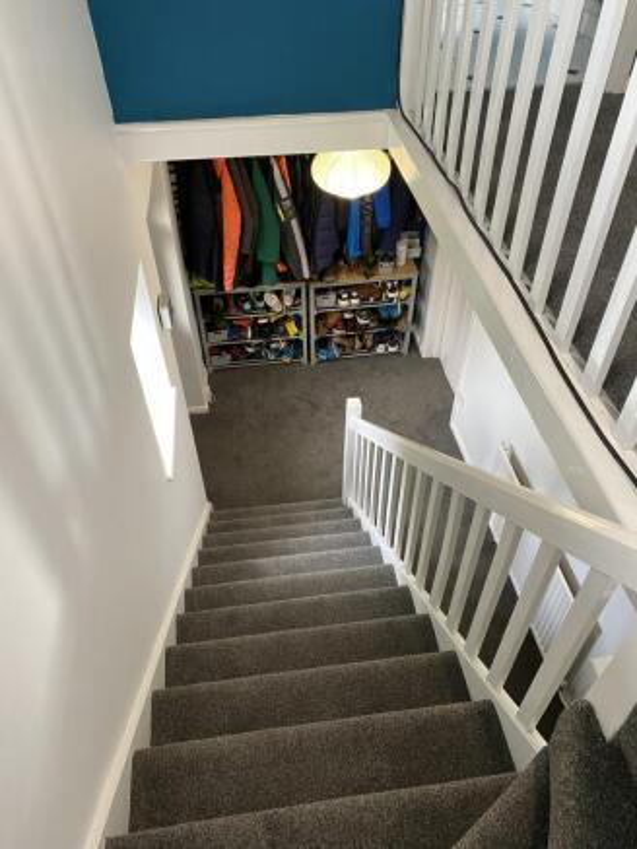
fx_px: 638
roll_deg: +0.0
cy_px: 424
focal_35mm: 26
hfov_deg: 53.1
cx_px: 318
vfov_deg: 67.3
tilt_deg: -44.7
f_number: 1.8
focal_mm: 4.25
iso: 200
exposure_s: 1/60
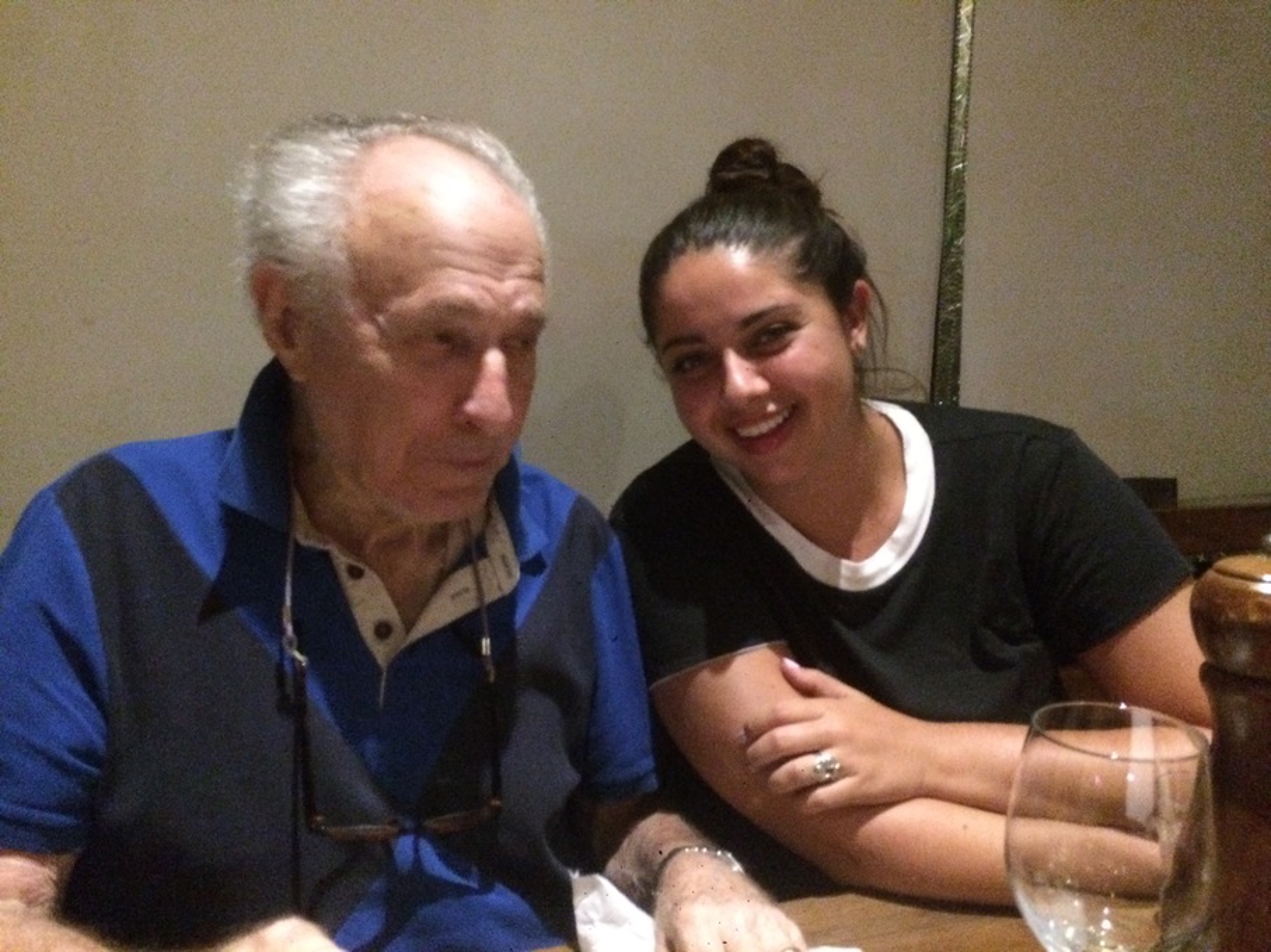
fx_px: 1065
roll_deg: -0.3
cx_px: 636
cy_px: 476
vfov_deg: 48.2
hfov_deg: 61.7
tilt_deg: -4.8
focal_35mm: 29
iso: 1250
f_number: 2.2
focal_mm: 4.15
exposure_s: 1/15
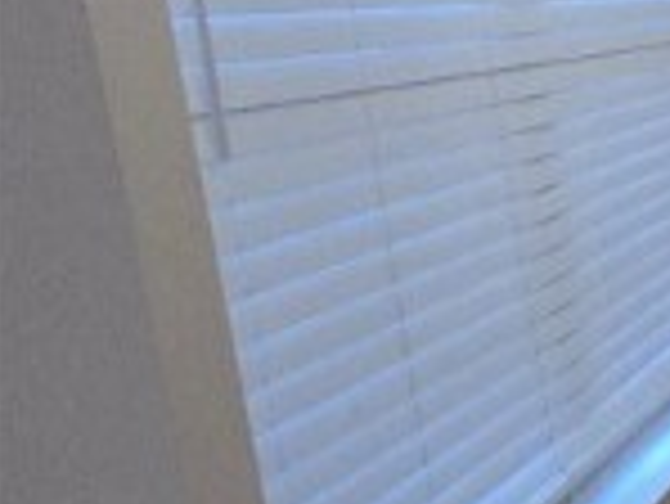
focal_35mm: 67
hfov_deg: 19.3
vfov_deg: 22.0
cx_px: 1291
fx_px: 1298
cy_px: 256
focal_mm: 2.2
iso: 200
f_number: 2.2
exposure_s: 1/60
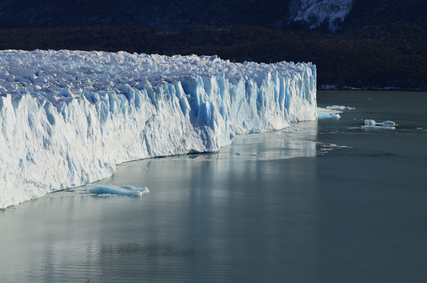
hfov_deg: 19.5
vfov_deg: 13.0
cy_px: 142
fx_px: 1243
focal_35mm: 105
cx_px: 214
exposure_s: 1/500
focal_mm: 70
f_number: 11
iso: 140
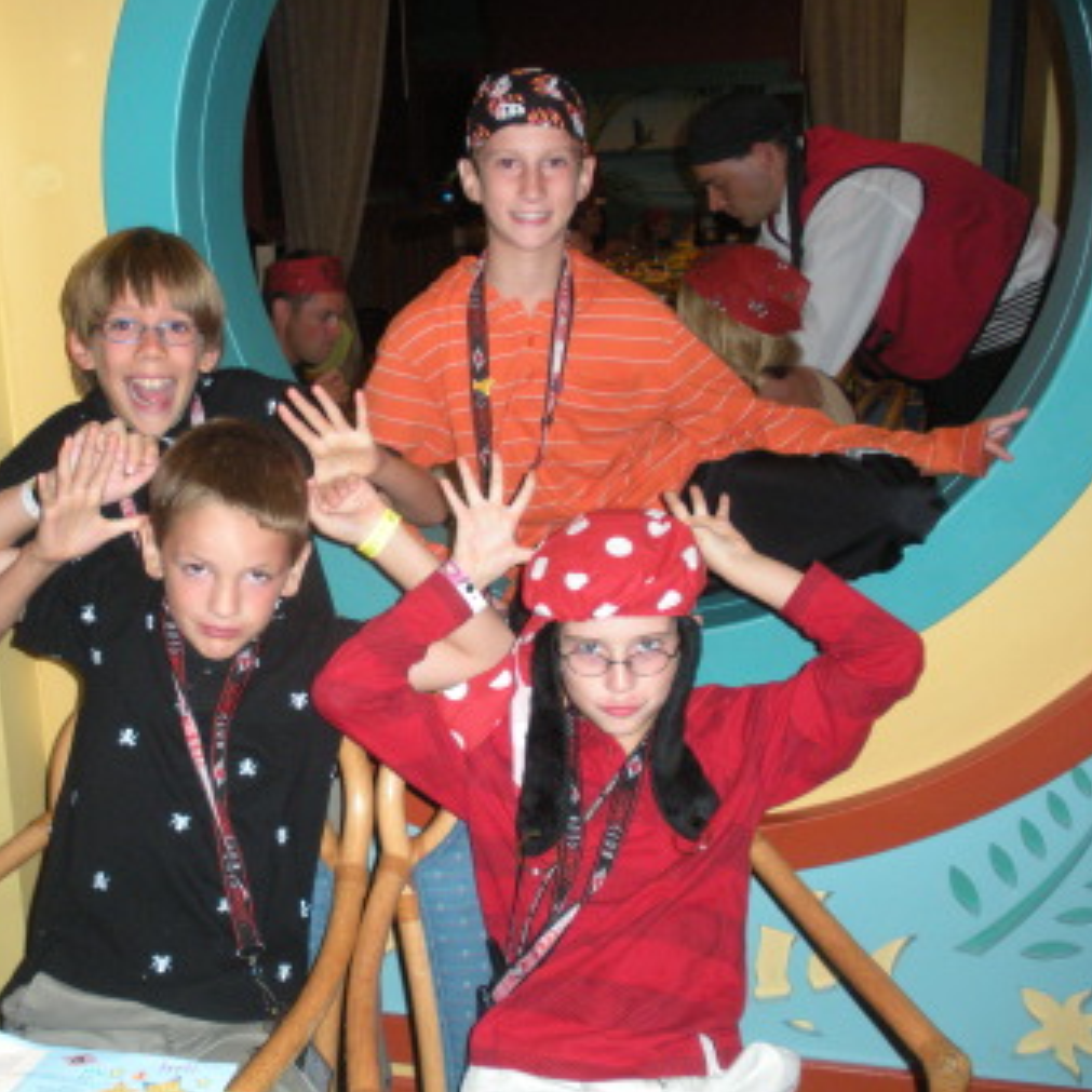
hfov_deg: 38.9
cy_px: 544
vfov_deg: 39.2
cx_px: 412
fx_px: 1535
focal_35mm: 43
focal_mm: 6.3
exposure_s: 1/60
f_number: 3.5
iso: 302
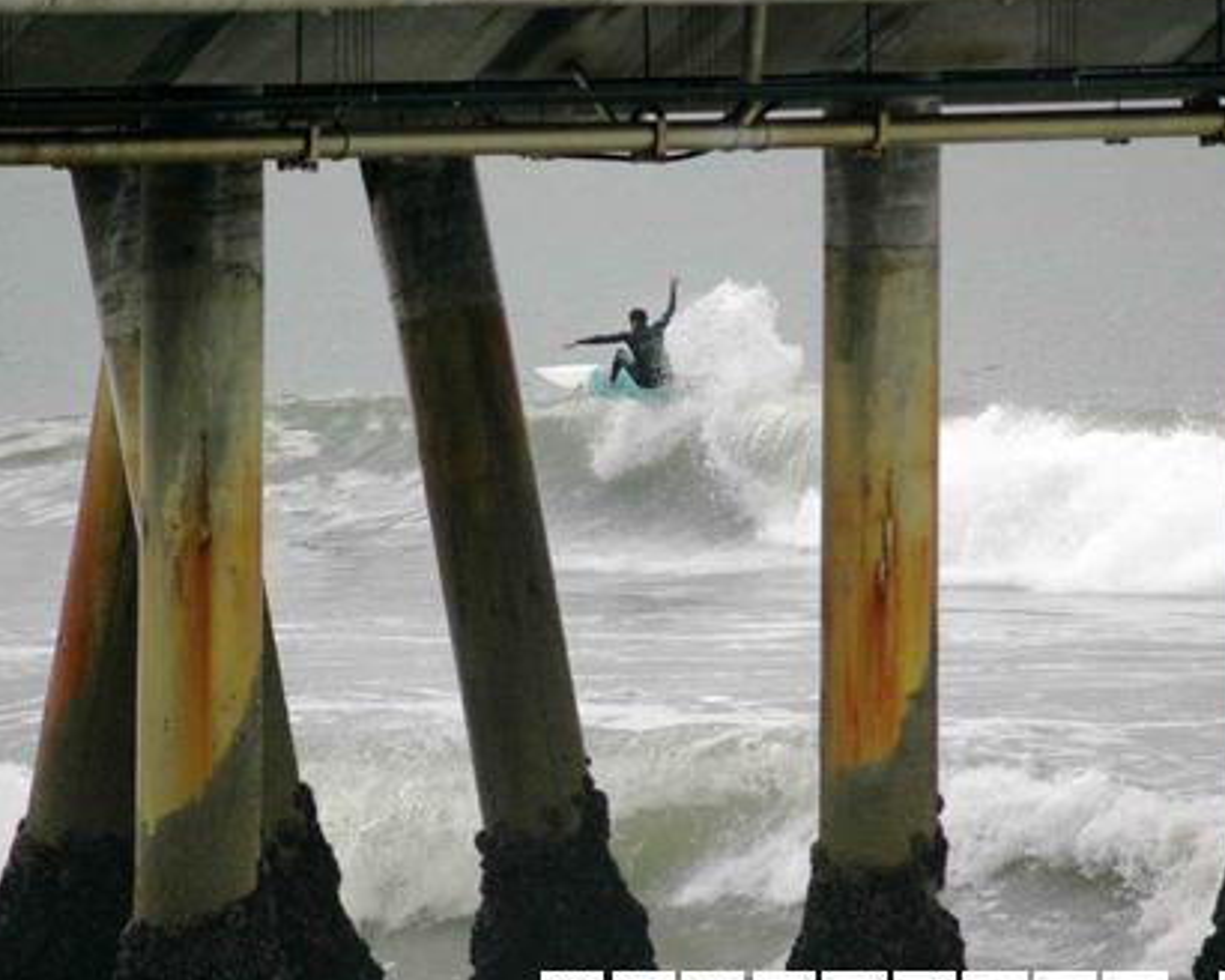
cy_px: 527
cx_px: 650
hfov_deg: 3.4
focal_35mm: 565
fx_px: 20484
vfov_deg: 2.7
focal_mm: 300
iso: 400
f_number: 6
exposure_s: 1/1250
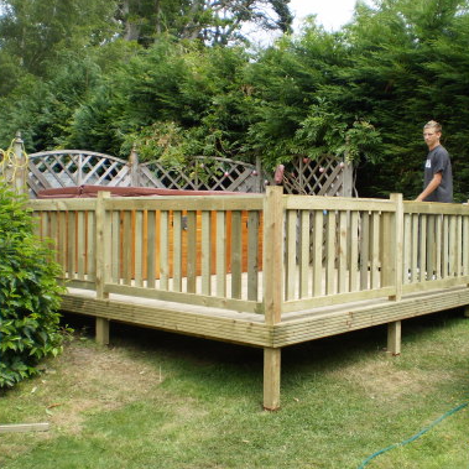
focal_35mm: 43
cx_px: 264
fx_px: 659
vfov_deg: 39.2
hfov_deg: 39.1
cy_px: 233
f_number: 3.1
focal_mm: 6.3
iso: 64
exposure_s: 1/320
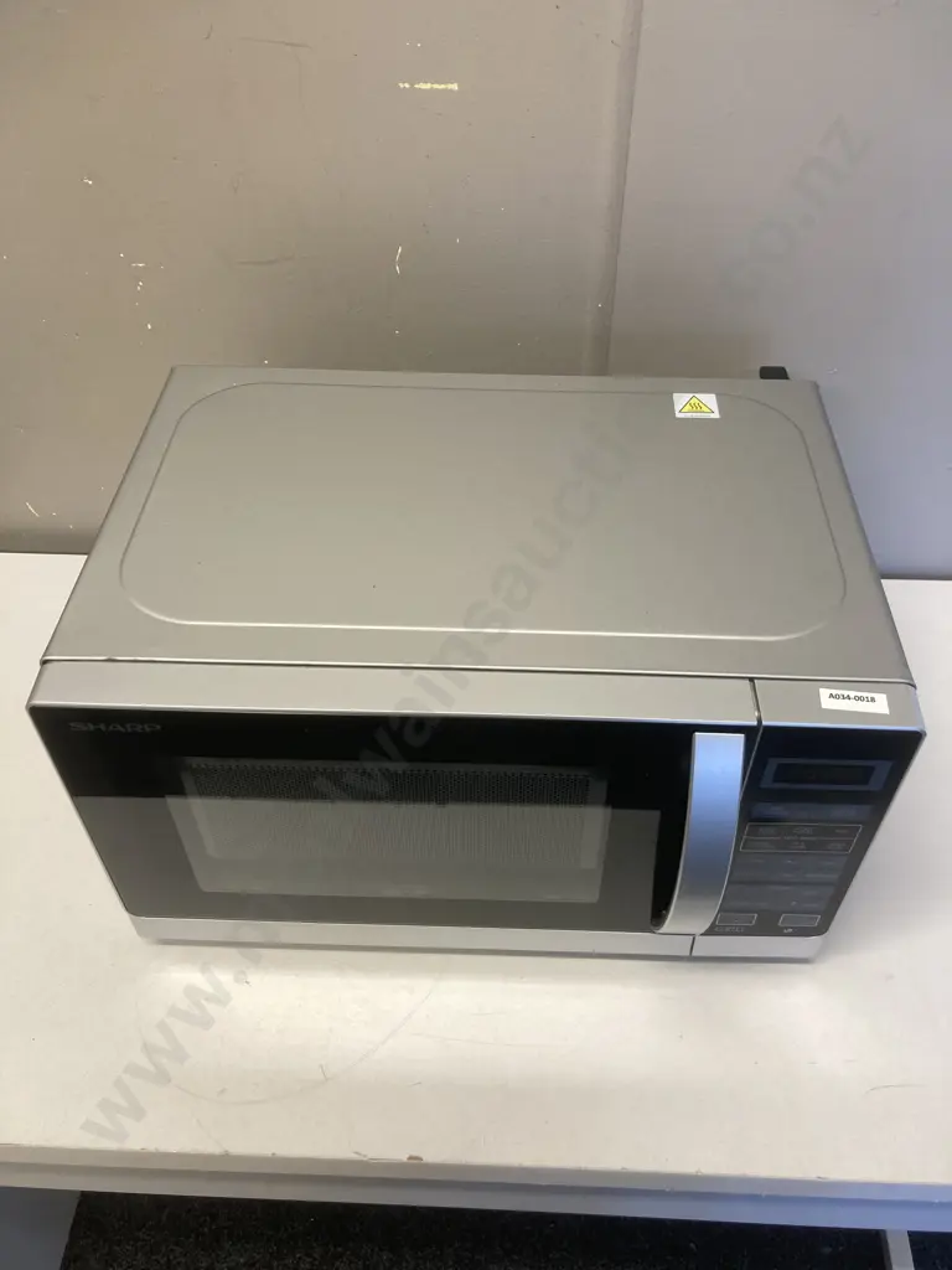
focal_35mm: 28
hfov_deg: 49.7
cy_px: 635
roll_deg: -2.0
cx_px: 476
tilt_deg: -43.4
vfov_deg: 63.4
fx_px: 1027
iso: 64
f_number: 1.8
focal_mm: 3.99
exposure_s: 1/50
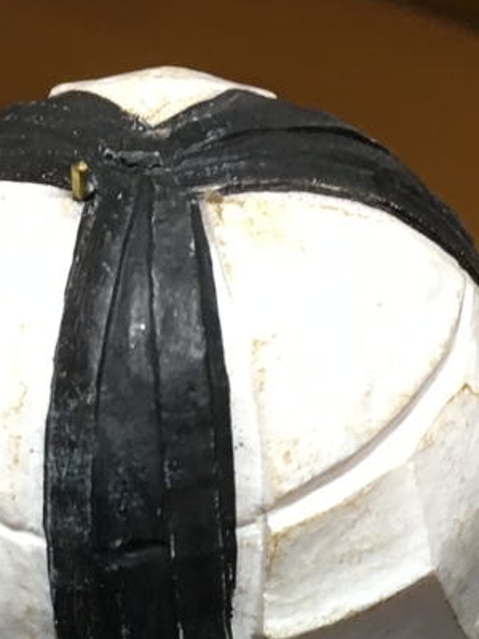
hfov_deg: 17.0
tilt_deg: -46.2
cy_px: 815
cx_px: 252
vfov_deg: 20.7
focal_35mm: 87
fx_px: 1605
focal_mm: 4.15
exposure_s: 1/15
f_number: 2.2
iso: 50
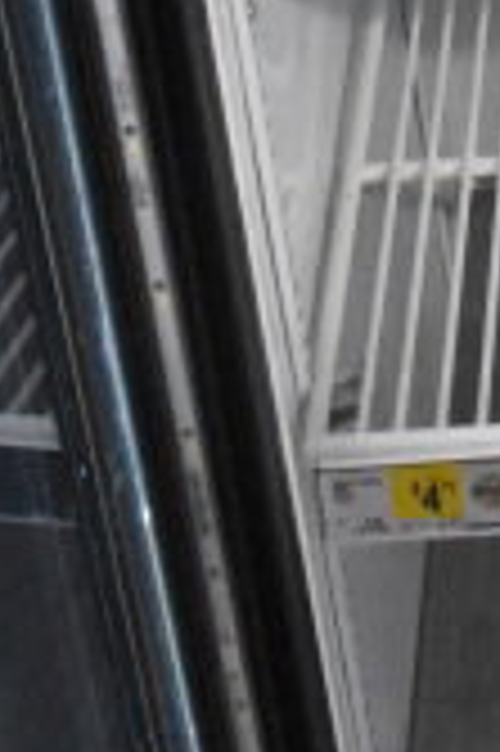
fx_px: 3090
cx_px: 928
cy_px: -664
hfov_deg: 8.8
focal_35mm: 148
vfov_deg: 12.5
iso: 6400
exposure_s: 1/100
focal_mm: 18
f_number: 5
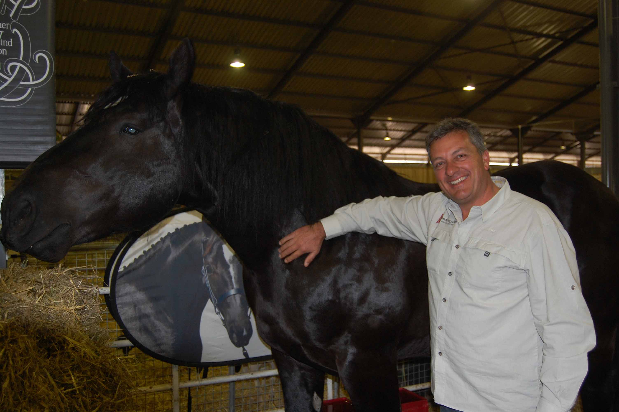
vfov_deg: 36.8
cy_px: 206
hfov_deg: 53.2
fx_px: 618
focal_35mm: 36
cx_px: 310
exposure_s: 1/60
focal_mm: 24
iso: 400
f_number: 4
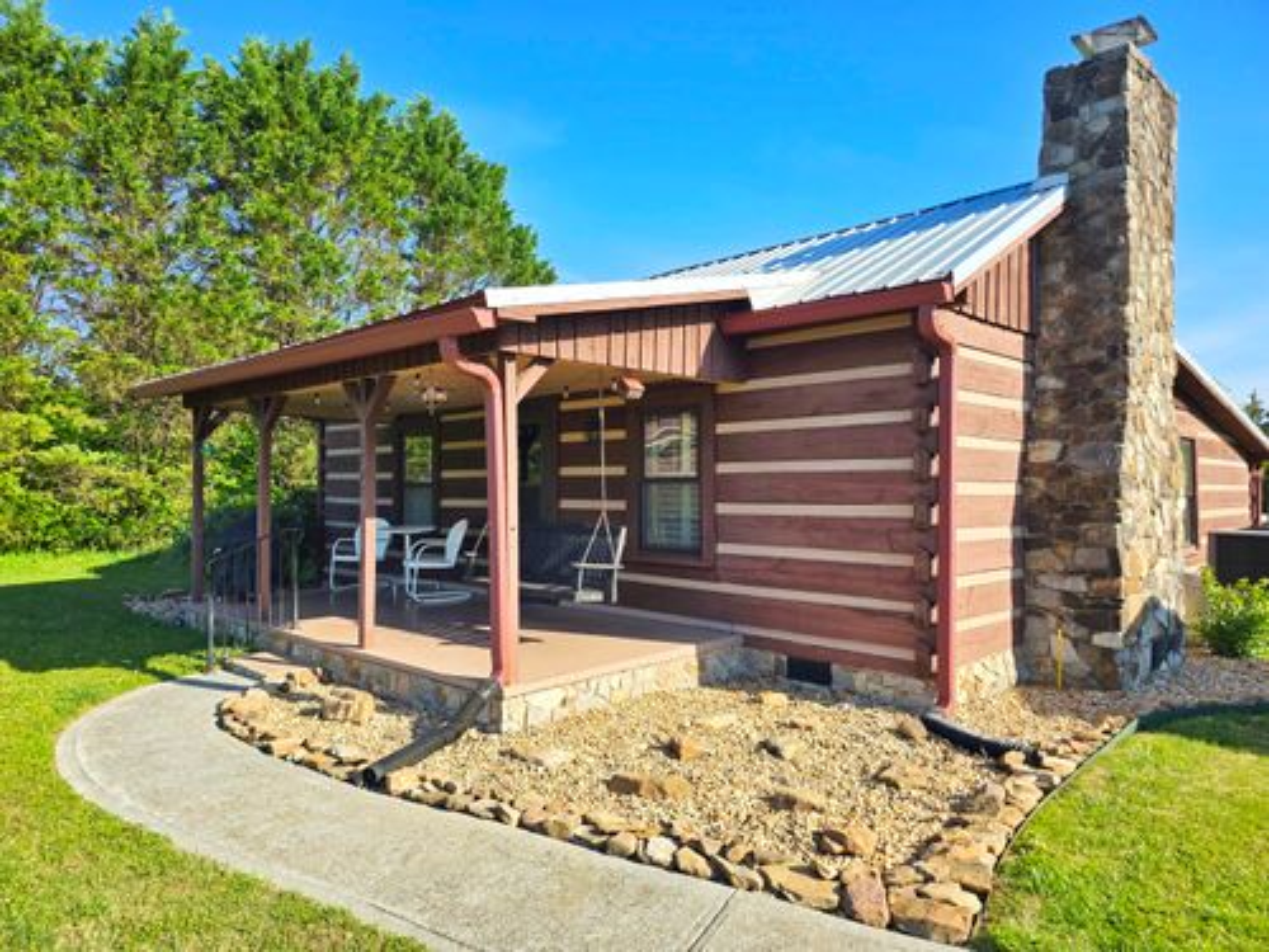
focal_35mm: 23
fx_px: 843
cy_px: 476
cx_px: 634
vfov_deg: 58.9
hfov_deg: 73.9
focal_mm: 6.3
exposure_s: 1/516
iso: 12
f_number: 1.7
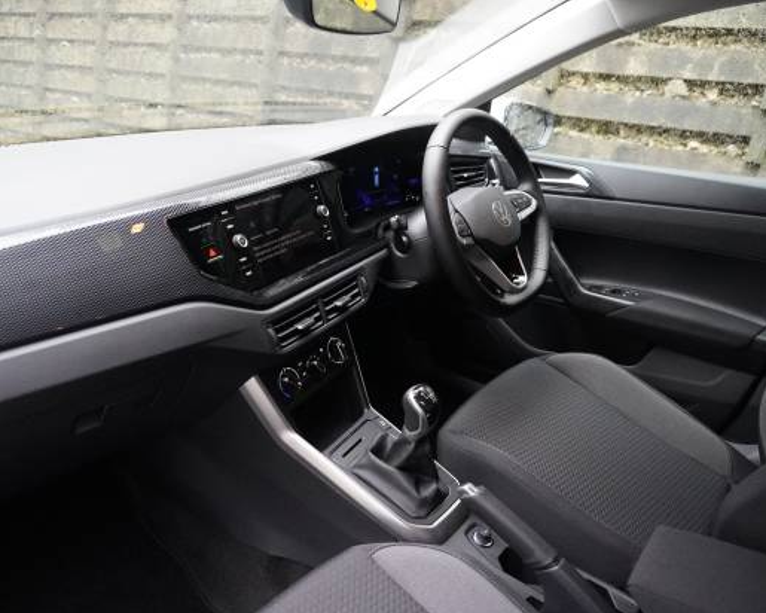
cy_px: 315
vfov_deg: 51.5
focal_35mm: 28
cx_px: 379
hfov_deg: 62.2
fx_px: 635
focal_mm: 16
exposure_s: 1/100
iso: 6400
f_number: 3.5
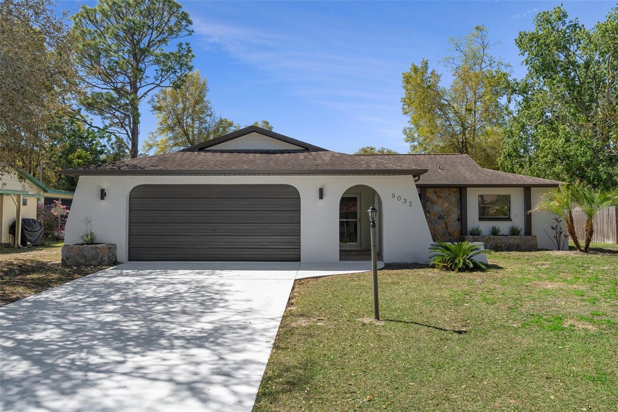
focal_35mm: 30
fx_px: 515
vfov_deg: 43.6
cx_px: 309
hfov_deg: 61.9
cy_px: 206
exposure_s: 1/350
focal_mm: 20
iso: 320
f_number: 8
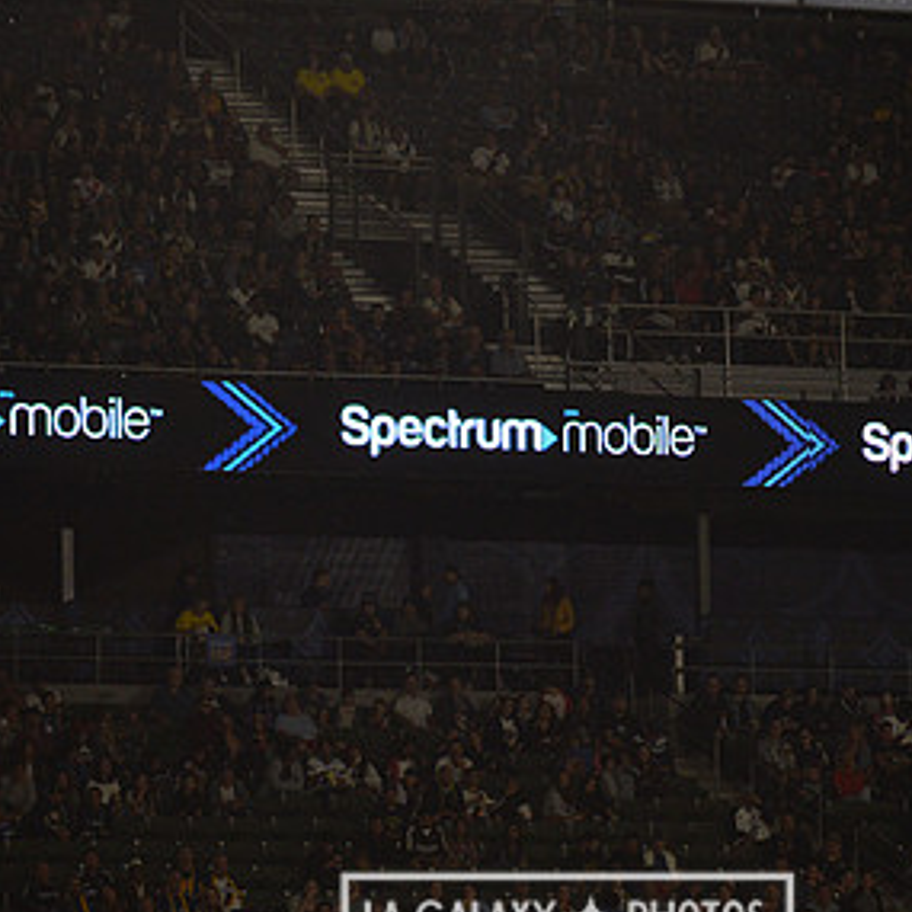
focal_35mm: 311
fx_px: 9270
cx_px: 566
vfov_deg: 5.6
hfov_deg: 5.6
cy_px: 437
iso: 1600
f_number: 2.8
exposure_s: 1/3200
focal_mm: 180
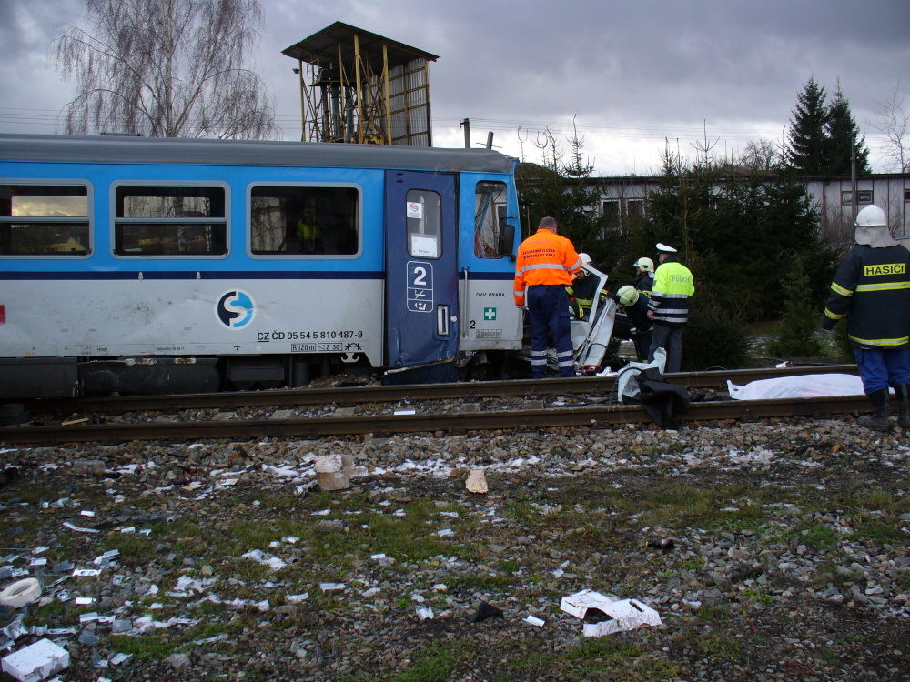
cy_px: 341
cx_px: 455
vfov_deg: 38.7
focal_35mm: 37
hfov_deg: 50.1
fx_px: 973
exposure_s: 1/250
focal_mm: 6.1
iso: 80
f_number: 2.8
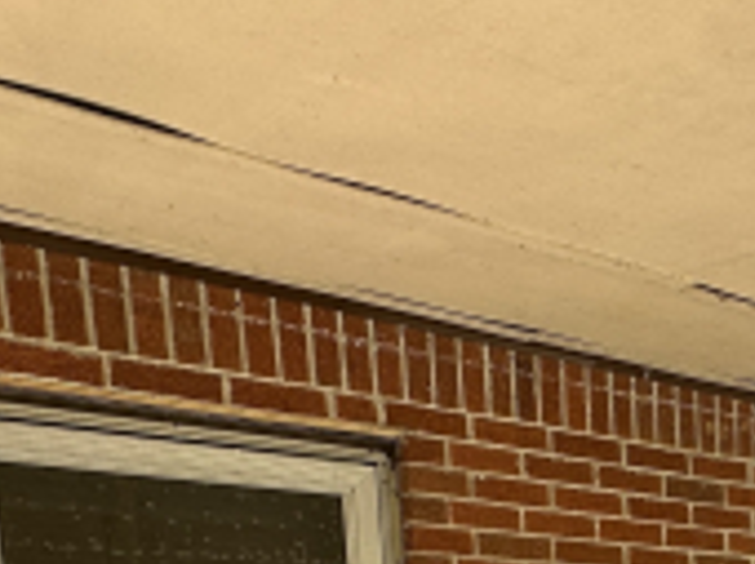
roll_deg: +1.5
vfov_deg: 21.6
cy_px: 875
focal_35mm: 55
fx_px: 1198
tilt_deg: -7.3
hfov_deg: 30.6
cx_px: 864
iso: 40
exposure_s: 1/249
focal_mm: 2.22
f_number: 2.2
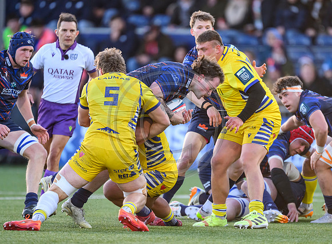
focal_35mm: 623
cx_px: 183
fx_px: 5940
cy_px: 122
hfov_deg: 3.2
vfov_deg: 2.4
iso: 3200
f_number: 4
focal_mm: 560
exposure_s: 1/1250
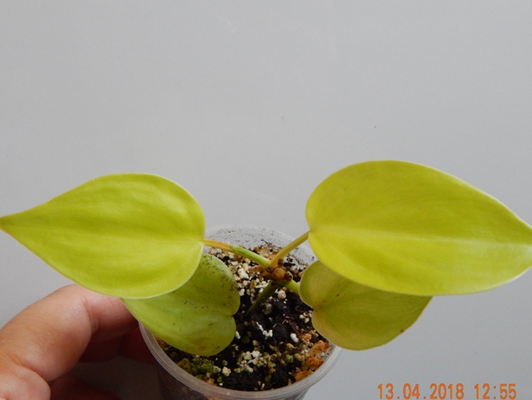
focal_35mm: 51
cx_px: 255
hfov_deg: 37.5
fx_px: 784
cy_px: 204
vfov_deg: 28.6
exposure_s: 1/50
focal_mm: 7.7
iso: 400
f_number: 3.6
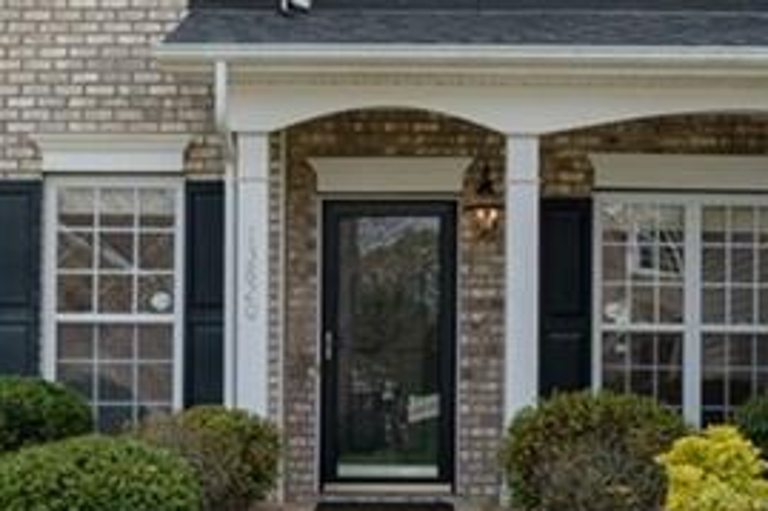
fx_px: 1300
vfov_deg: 22.1
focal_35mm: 61
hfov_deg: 32.9
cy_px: 375
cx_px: 385
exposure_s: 1/160
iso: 100
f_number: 8
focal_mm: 16
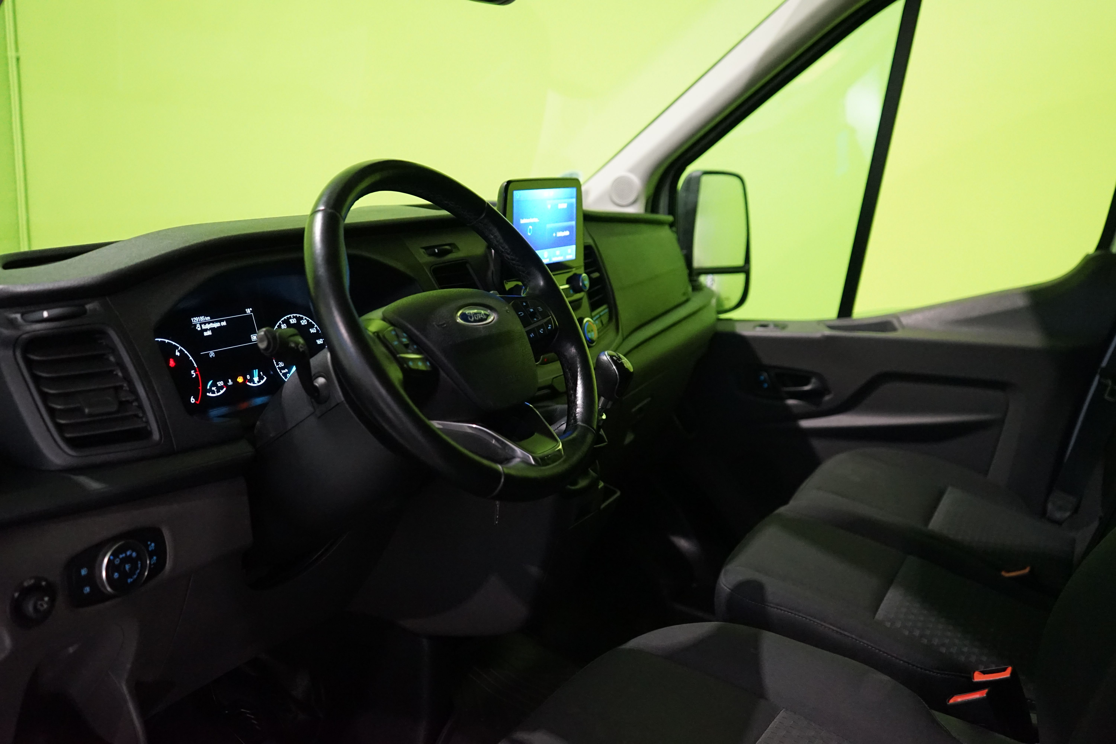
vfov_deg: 42.3
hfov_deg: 60.3
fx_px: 961
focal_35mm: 31
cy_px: 372
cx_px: 558
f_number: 4
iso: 5000
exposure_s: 1/160
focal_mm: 31
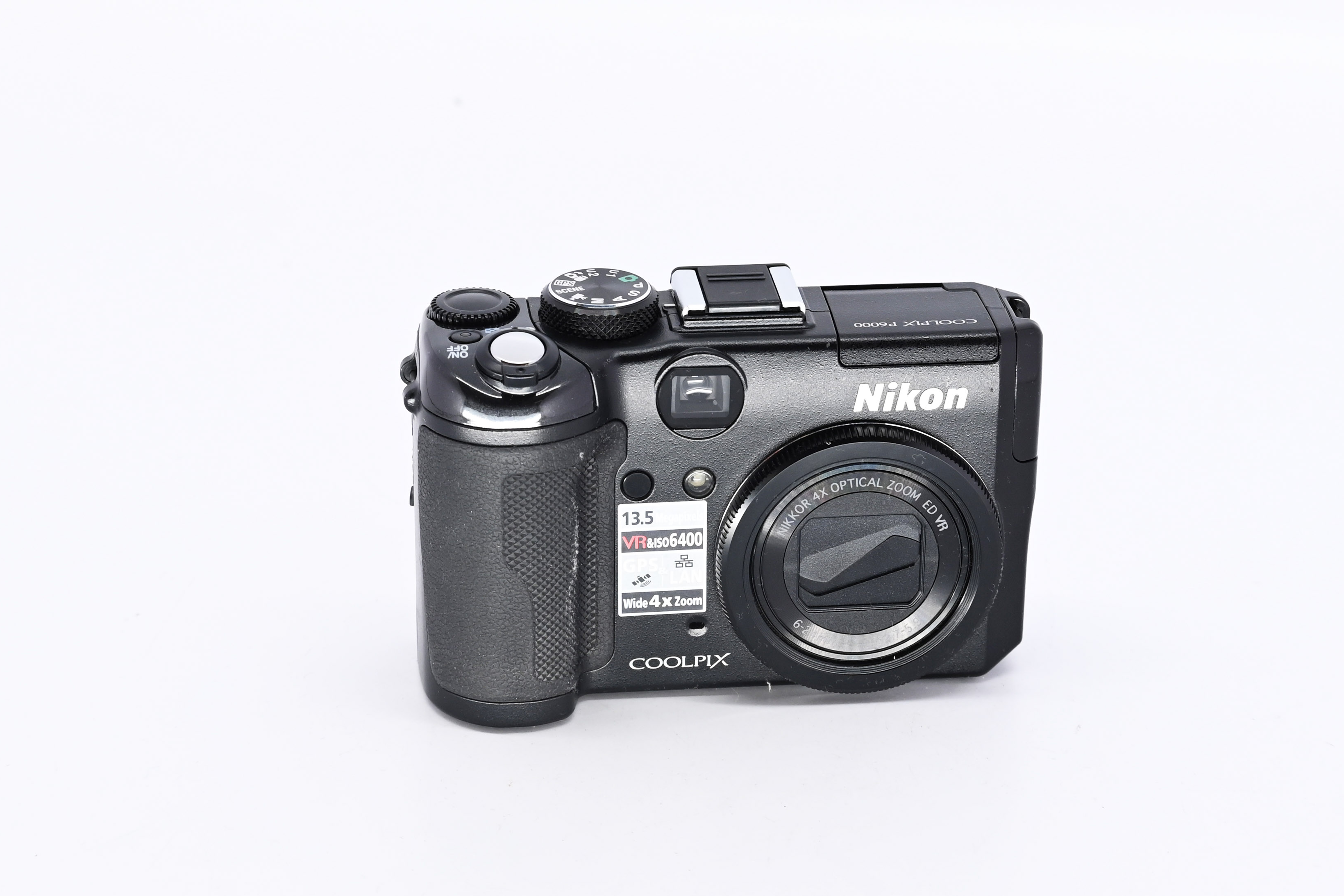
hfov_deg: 22.6
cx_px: 749
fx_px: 3360
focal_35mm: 90
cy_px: 449
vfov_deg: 15.2
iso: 500
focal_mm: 50
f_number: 9
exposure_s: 1/125
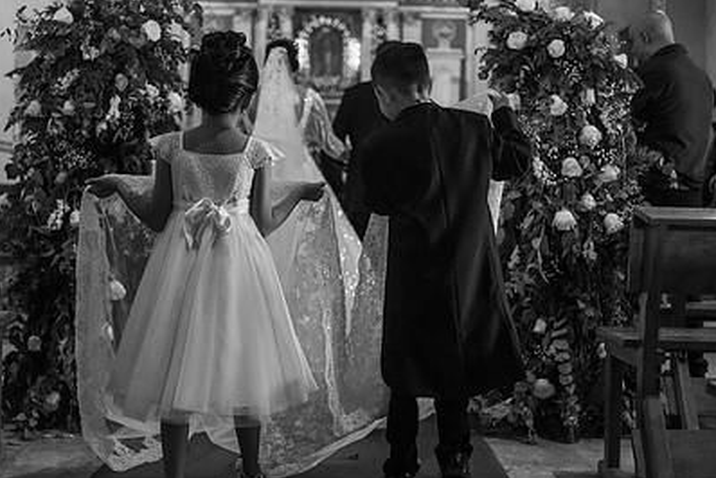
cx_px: 290
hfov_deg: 38.7
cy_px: 217
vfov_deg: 26.5
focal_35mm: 51
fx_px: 1015
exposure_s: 1/800
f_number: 2.5
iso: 1600
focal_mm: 35
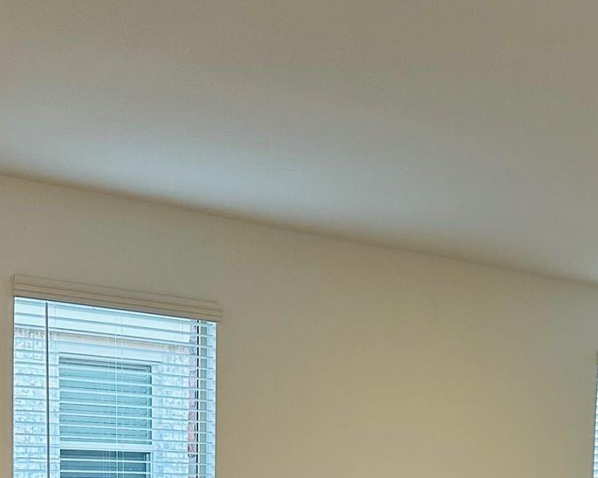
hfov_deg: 26.7
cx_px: 463
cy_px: 578
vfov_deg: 20.4
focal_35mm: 70
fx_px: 1239
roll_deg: -1.5
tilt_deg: -5.1
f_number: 1.78
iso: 160
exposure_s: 1/120
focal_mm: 6.86
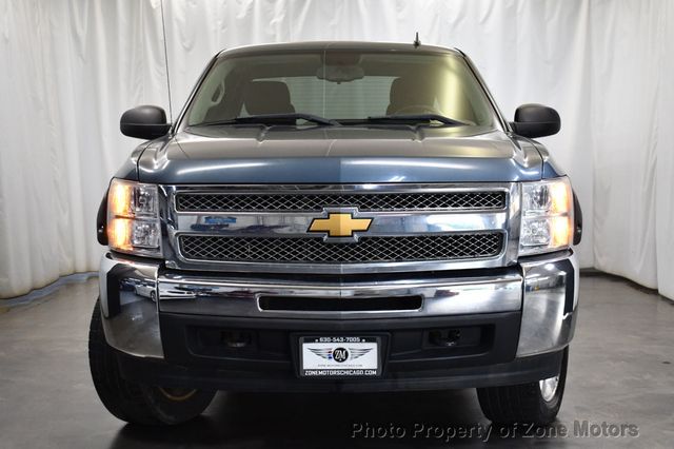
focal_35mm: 57
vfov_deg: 23.8
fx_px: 1067
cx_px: 337
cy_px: 224
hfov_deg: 35.1
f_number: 4.8
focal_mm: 38
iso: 1400
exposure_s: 1/125
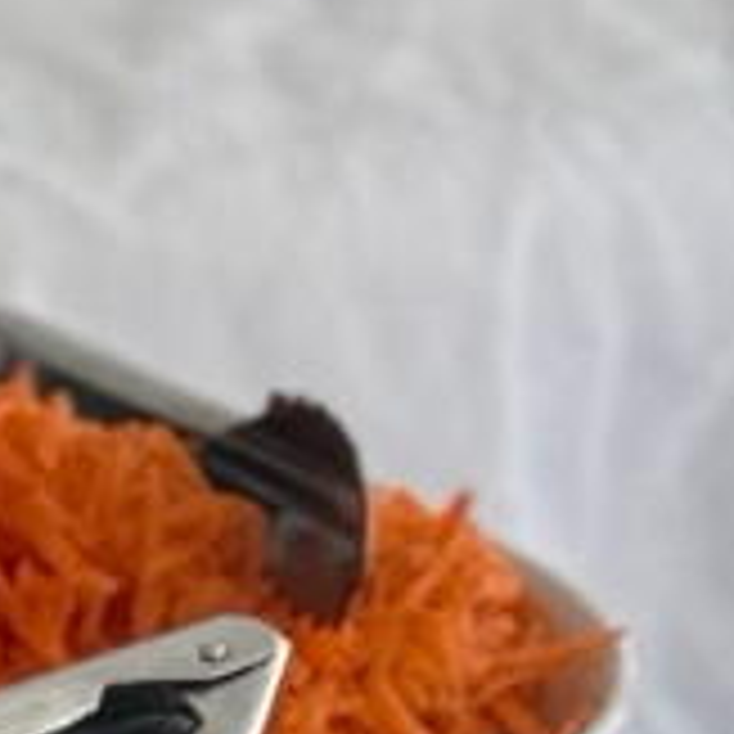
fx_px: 10004
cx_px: -567
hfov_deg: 4.2
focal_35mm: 417
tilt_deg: -9.2
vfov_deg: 4.2
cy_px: -648
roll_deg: -3.2
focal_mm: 6.76
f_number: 1.78
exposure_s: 1/277
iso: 100
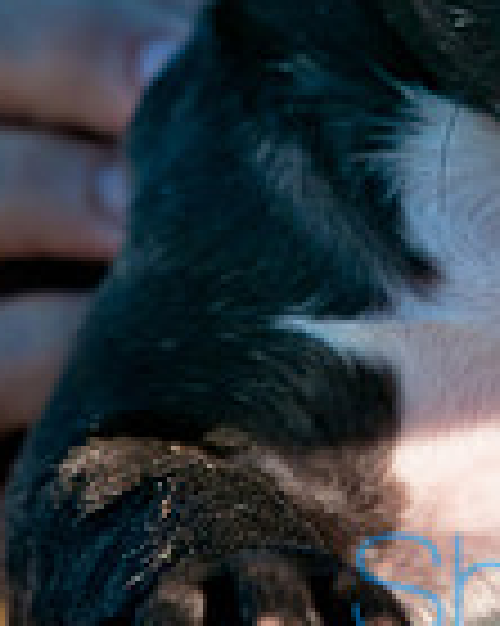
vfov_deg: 2.9
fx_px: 12250
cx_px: 390
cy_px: -198
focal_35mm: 662
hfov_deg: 2.3
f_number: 5
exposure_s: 1/1000
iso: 200
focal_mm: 145
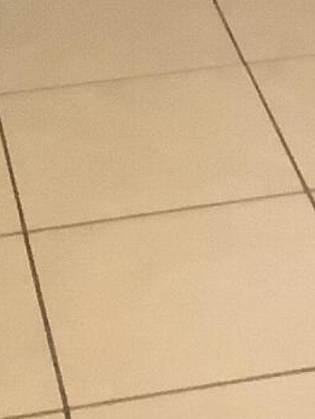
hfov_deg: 8.3
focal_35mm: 178
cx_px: 311
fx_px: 2160
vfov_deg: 9.3
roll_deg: +0.0
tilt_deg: -5.6
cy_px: -740
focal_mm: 3.3
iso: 250
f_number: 2.4
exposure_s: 1/60
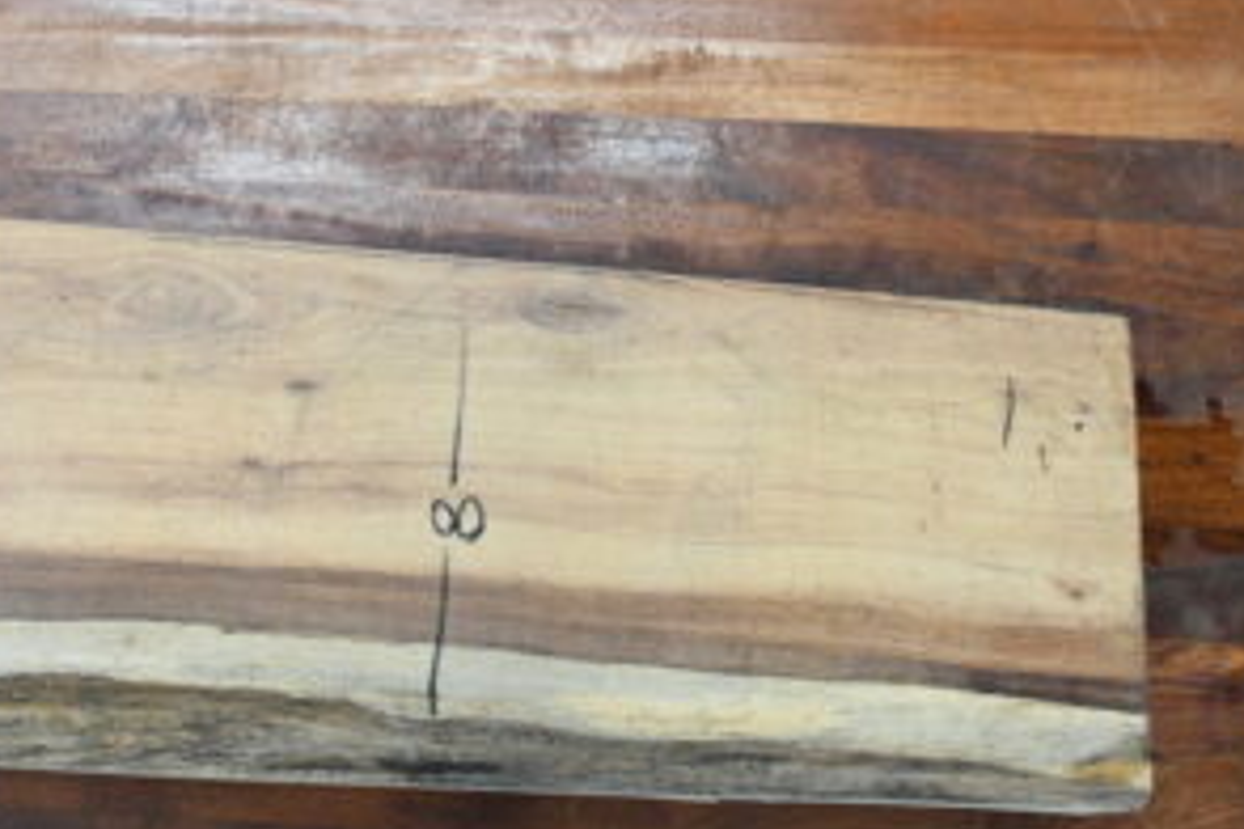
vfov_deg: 37.9
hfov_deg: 54.1
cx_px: 453
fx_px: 1198
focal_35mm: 35
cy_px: 520
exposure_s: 1/160
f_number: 3.5
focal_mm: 17
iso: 2500
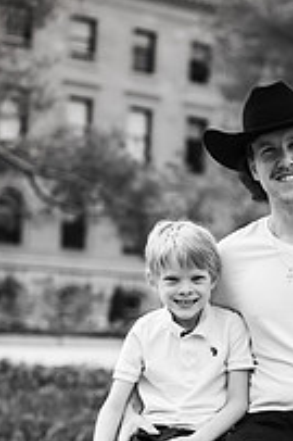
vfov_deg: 18.3
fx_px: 1357
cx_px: 276
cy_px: 358
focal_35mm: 111
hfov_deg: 12.2
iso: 100
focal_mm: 50
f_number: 2
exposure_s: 1/2500
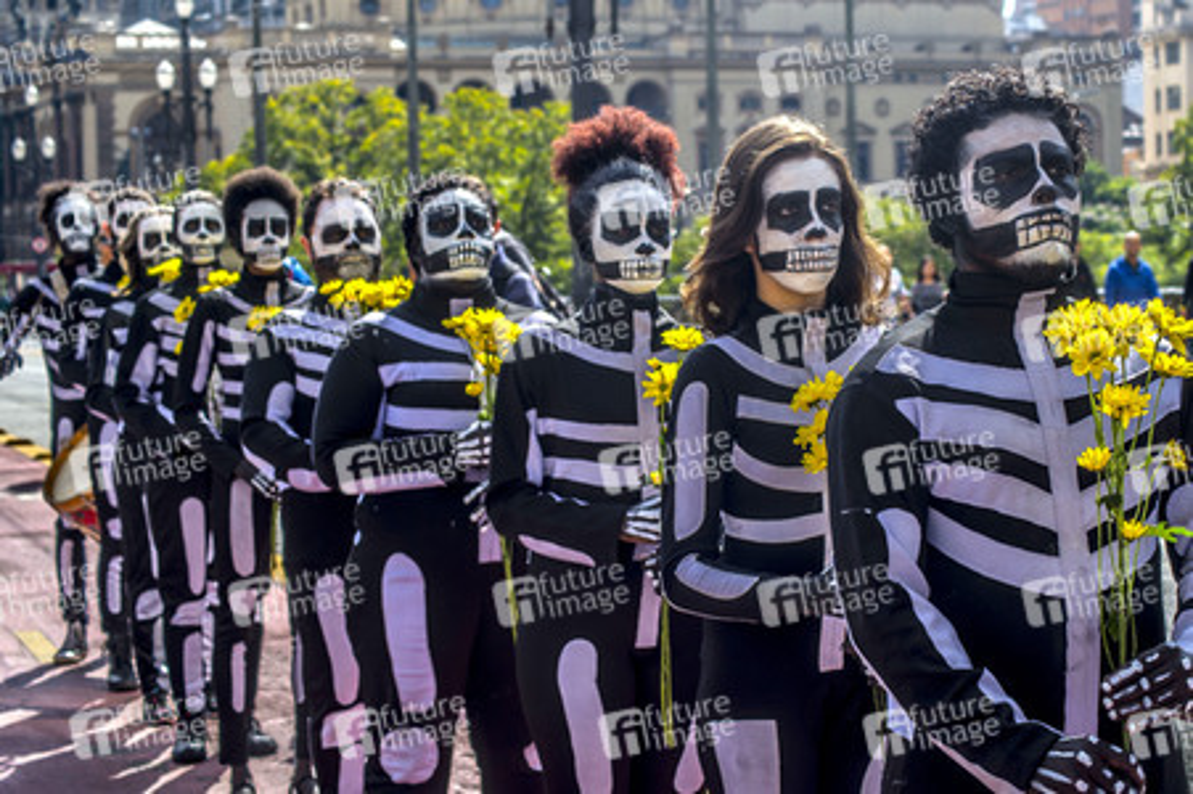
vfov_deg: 19.4
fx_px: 2318
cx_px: 596
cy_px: 397
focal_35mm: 70
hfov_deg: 28.9
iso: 100
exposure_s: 1/320
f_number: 9
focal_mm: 70
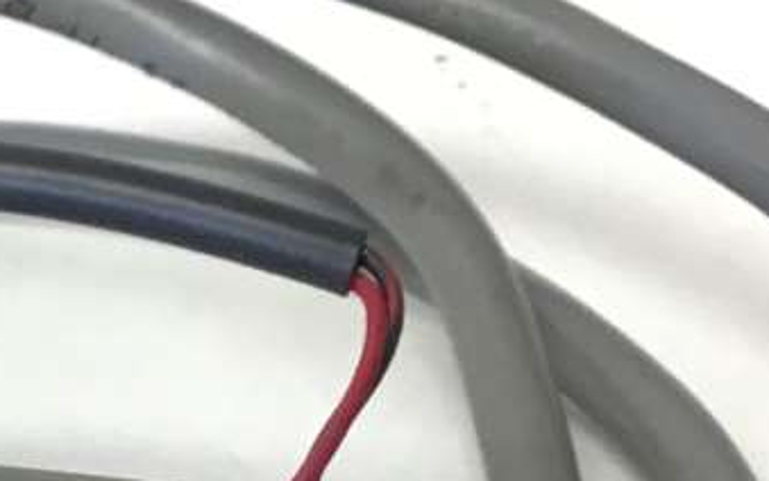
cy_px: 541
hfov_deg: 13.1
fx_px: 3249
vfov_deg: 8.4
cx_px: -196
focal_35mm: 155
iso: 40
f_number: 2.4
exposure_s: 1/30
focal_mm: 3.3
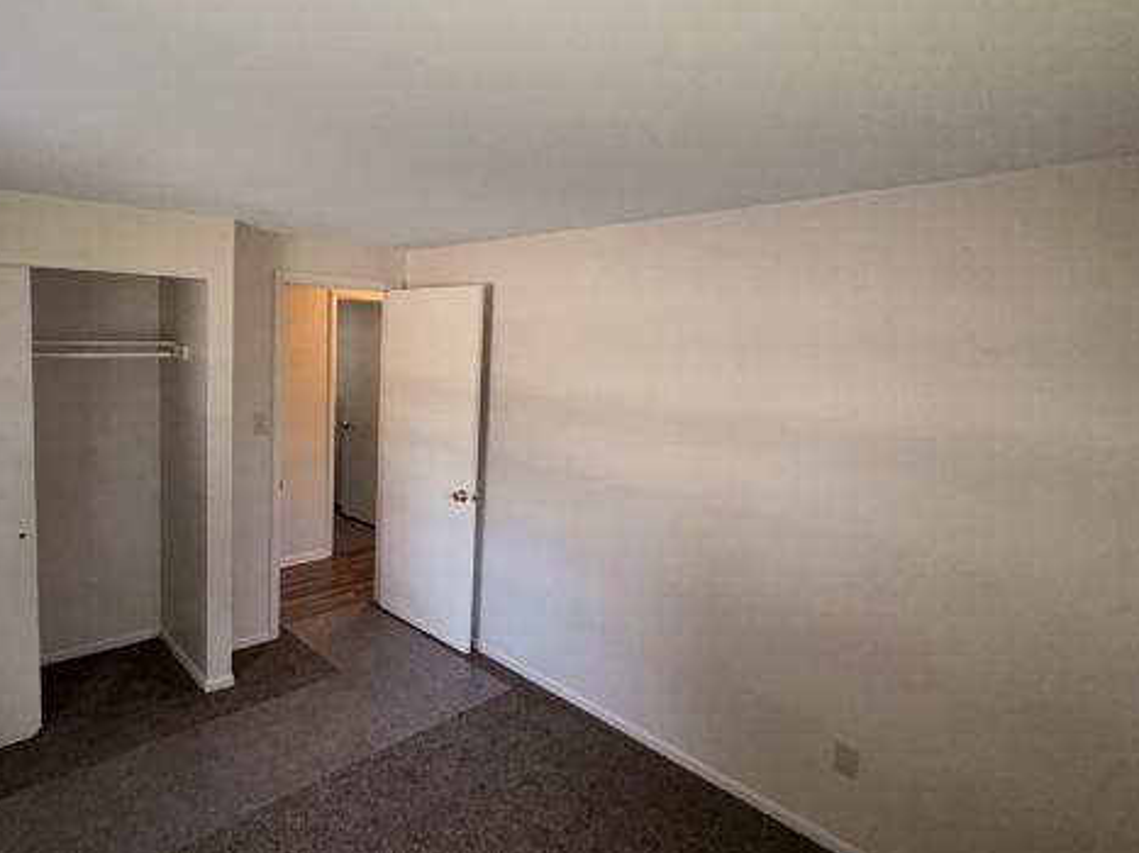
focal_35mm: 20
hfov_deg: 79.2
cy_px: 388
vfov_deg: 65.8
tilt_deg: -4.6
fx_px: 658
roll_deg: -1.4
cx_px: 384
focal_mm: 2.22
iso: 160
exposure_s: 1/64
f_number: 2.2
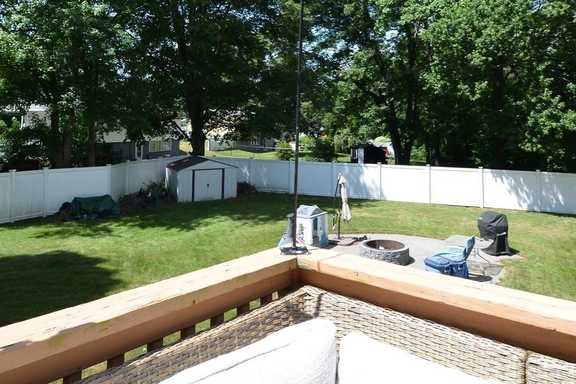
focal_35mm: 27
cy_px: 100
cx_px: 292
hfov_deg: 67.4
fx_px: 432
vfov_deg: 46.4
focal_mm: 10
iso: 200
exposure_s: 1/250
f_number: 8
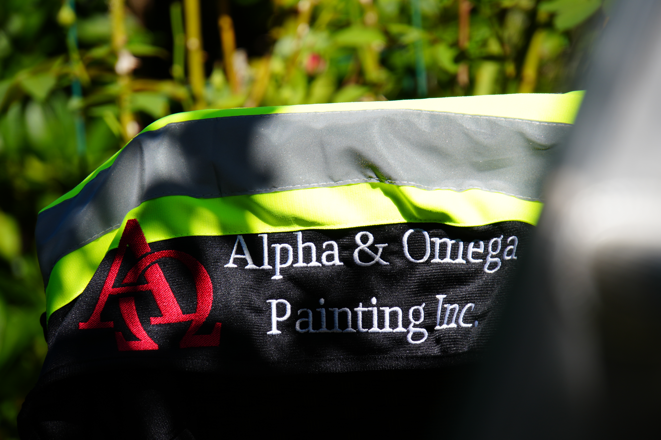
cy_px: 220
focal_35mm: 300
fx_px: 5508
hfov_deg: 6.9
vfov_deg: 4.6
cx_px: 330
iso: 100
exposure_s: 1/320
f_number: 6.3
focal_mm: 200
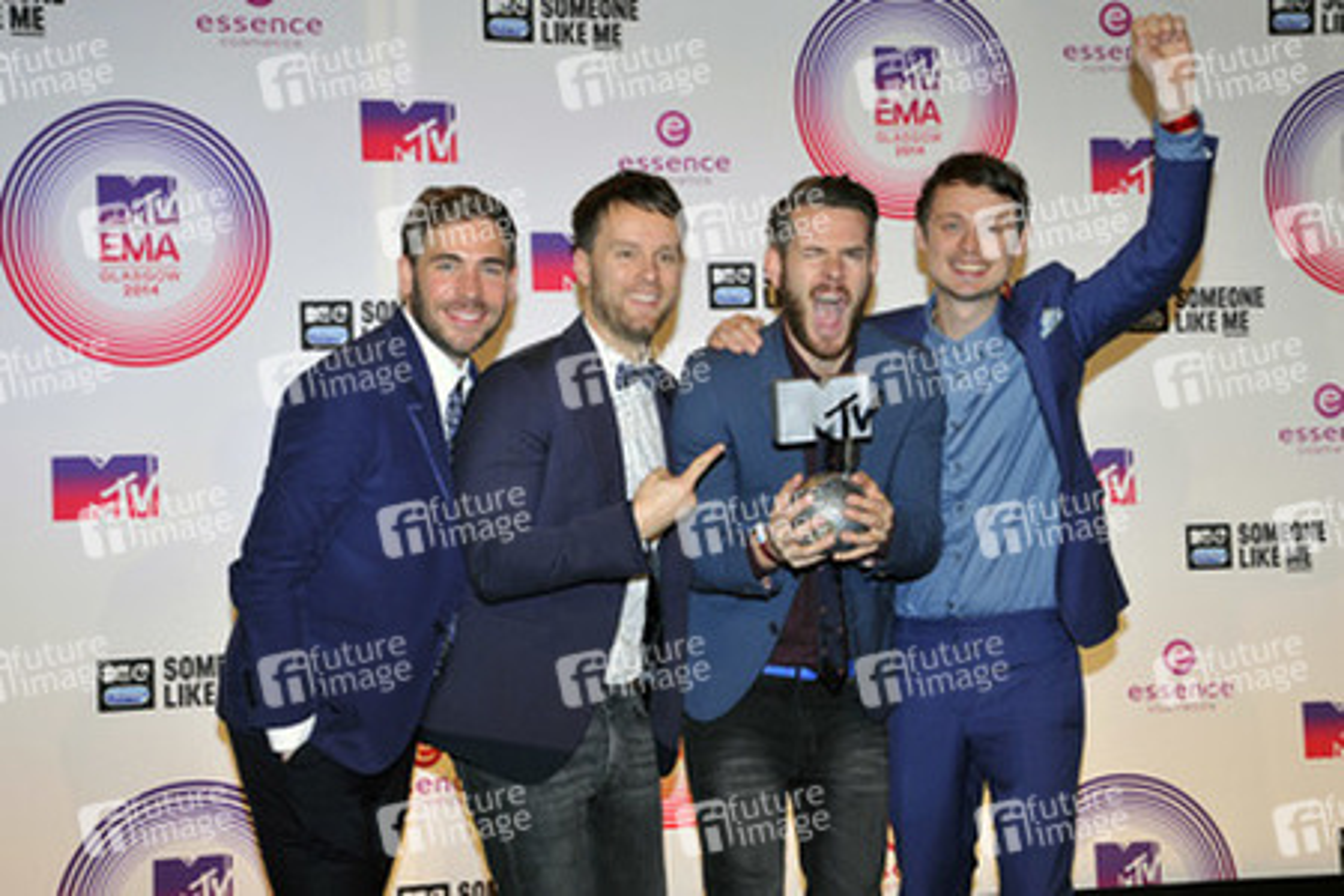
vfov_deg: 21.9
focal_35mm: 62
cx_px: 672
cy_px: 448
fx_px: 2314
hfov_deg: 32.4
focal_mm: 62
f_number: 7.1
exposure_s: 1/250
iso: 800
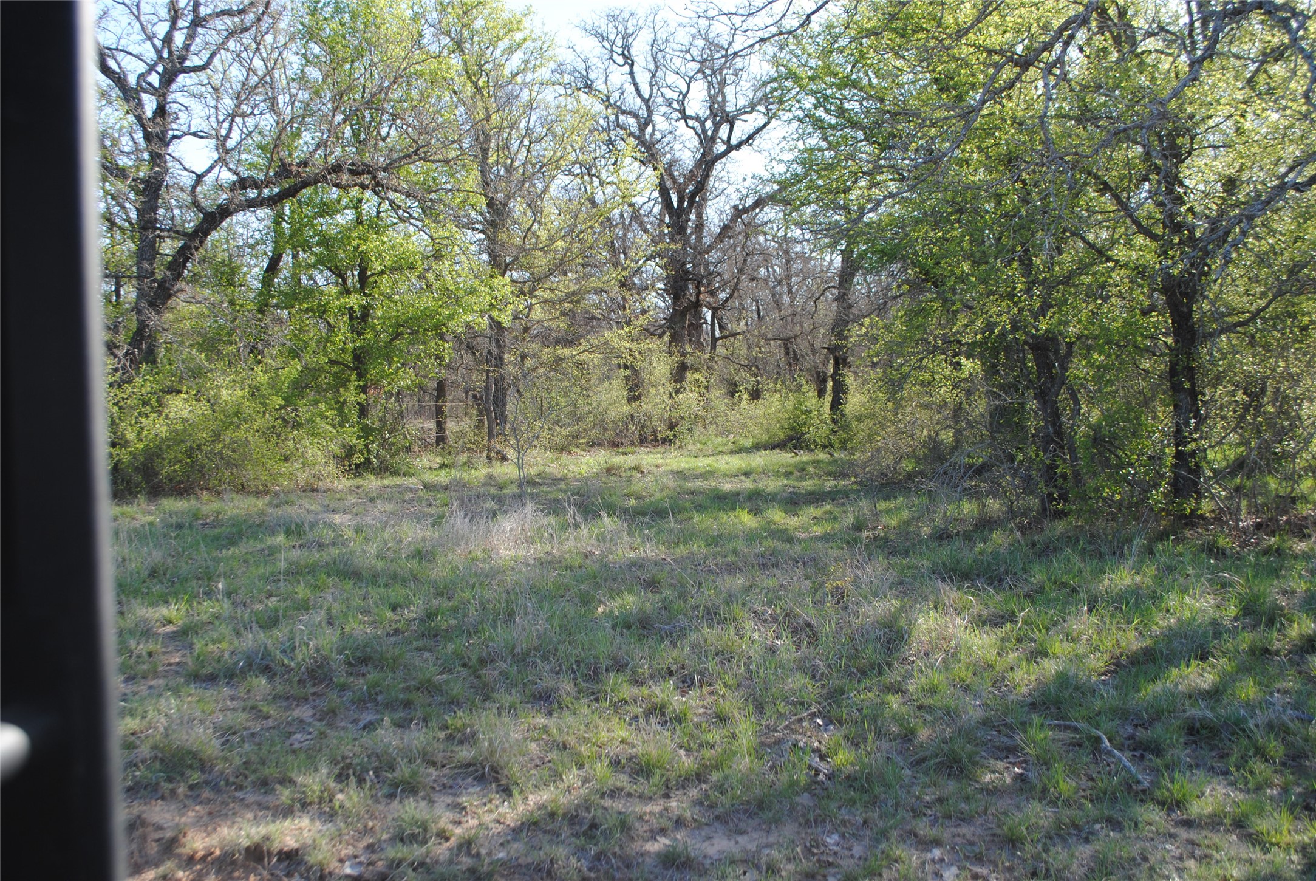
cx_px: 658
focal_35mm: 36
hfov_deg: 53.1
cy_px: 440
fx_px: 1317
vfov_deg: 37.0
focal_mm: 24
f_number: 5.6
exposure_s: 1/125
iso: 100
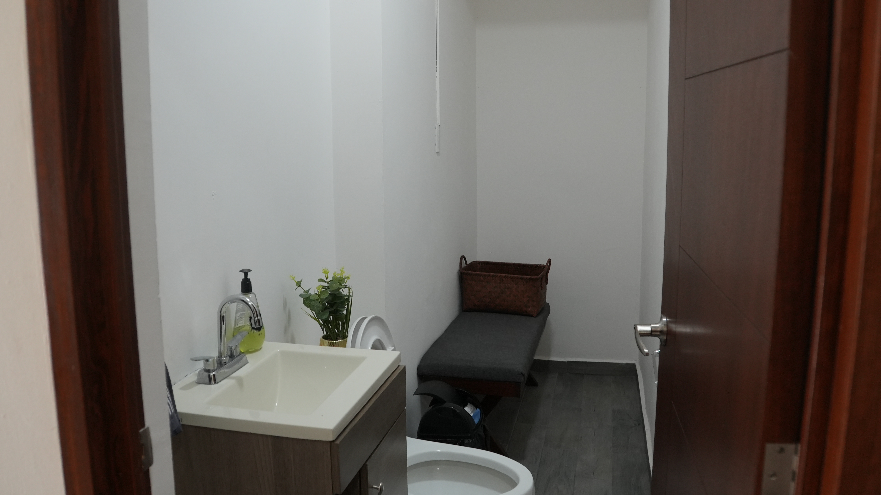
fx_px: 677
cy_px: 226
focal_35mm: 29
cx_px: 440
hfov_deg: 66.1
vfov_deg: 40.1
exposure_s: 1/160
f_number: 4
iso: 1000
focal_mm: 18
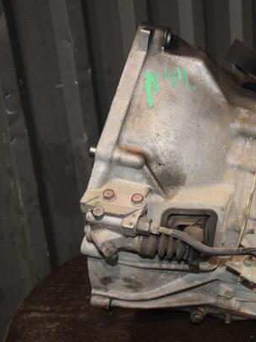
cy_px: 171
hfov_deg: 23.1
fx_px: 601
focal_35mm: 61
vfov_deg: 31.7
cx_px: 254
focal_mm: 28
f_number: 5
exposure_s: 1/80
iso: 800
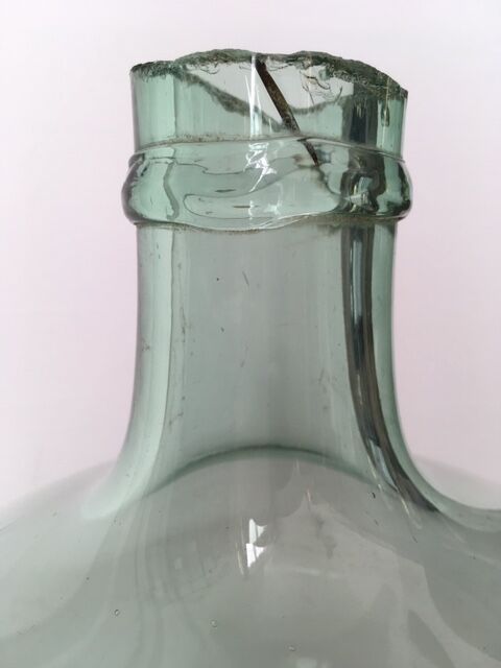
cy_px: 334
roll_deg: -2.1
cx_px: 250
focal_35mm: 29
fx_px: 560
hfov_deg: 48.2
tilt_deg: -14.3
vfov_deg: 61.7
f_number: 2.2
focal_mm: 4.15
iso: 32
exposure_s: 1/100
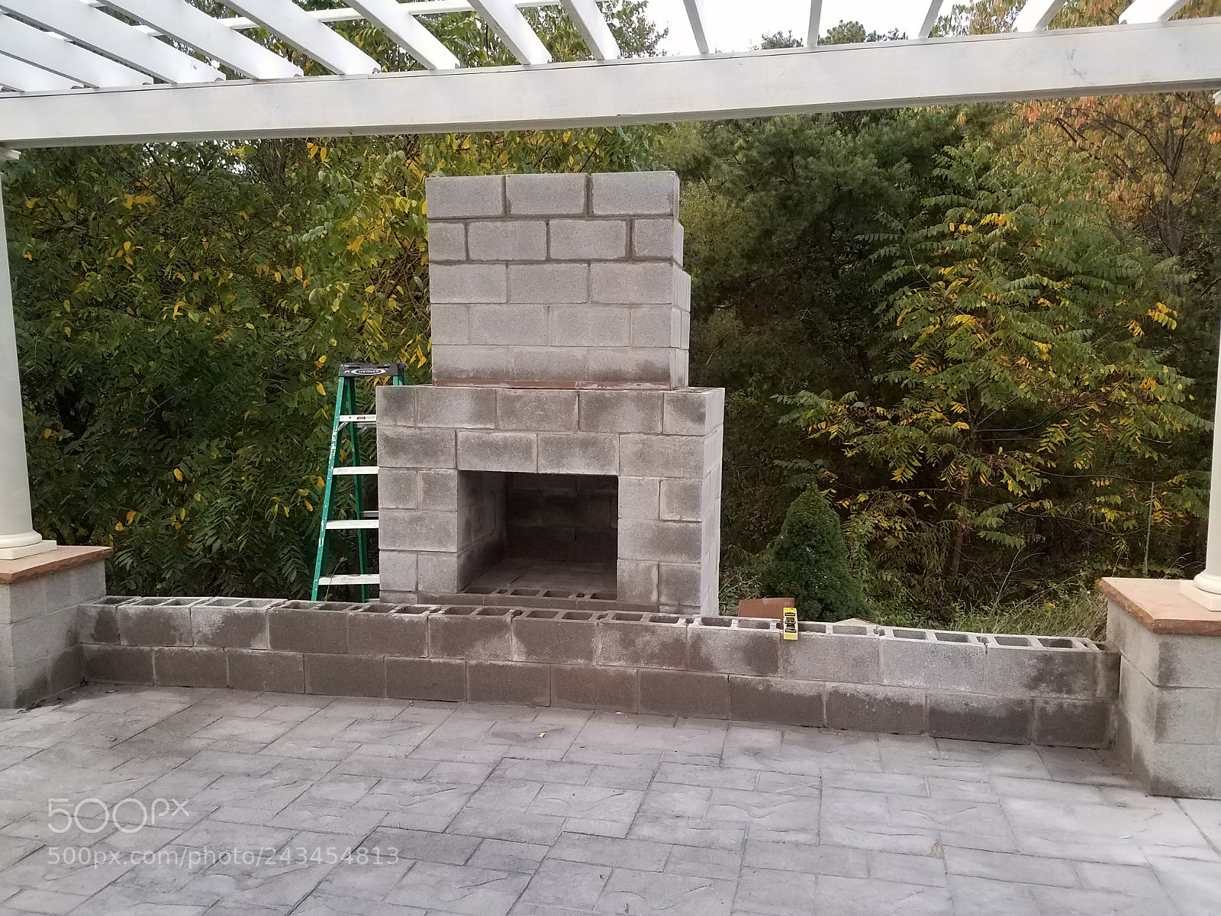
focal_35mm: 26
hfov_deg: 67.3
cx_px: 610
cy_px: 458
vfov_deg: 53.1
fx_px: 917
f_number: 1.7
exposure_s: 1/60
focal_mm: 4.2
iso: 200
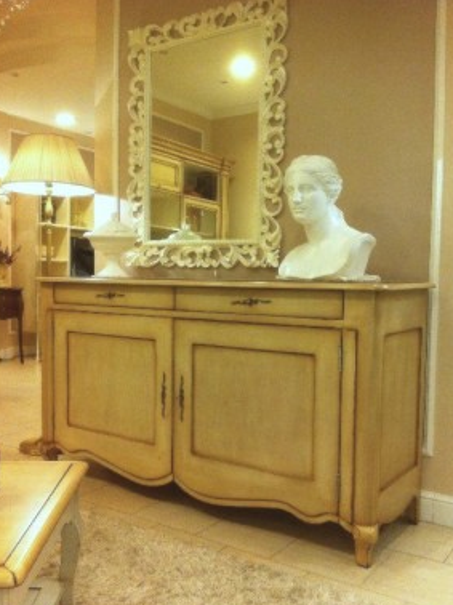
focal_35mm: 37
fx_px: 646
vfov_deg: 50.2
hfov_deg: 38.6
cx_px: 231
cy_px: 307
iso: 125
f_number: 2.8
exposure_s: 1/17
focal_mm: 3.85
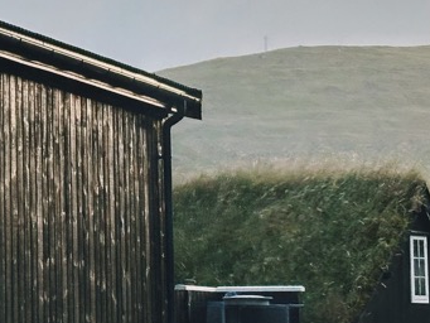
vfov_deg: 8.3
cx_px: -86
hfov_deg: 10.8
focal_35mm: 180
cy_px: 120
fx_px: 2237
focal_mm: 6.86
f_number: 1.78
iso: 64
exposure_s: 1/571
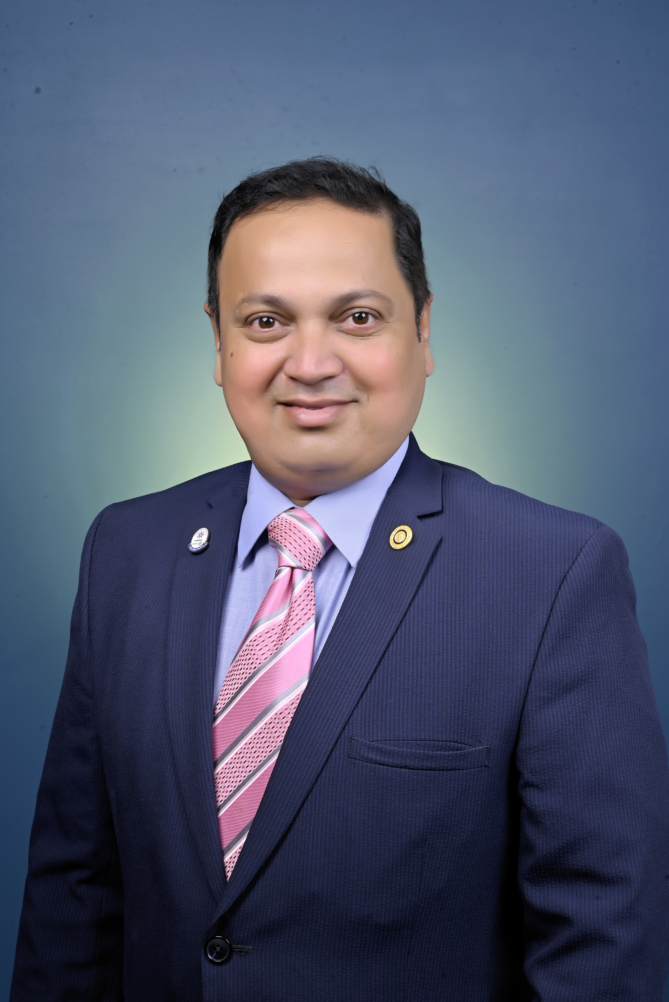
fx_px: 1810
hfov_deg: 20.9
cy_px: 501
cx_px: 334
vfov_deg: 30.9
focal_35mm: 65
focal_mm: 65
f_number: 18
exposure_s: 1/100
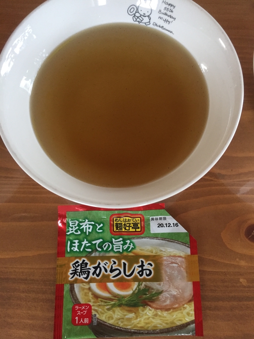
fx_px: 284
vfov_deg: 61.7
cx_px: 127
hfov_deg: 48.2
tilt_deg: -75.3
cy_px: 170
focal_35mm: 29
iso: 160
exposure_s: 1/30
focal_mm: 4.15
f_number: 2.2
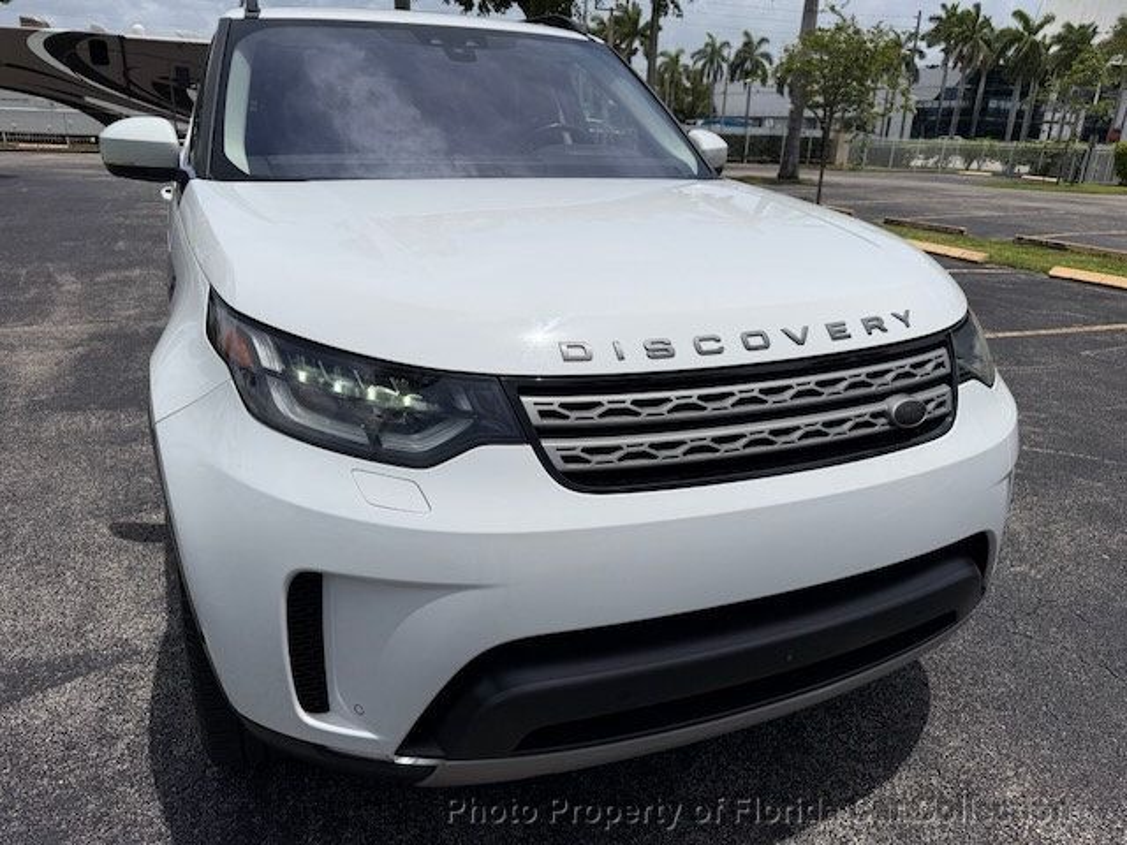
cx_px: 564
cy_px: 422
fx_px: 781
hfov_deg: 71.6
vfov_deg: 56.8
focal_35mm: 24
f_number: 1.78
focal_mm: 6.76
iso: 80
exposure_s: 1/14286
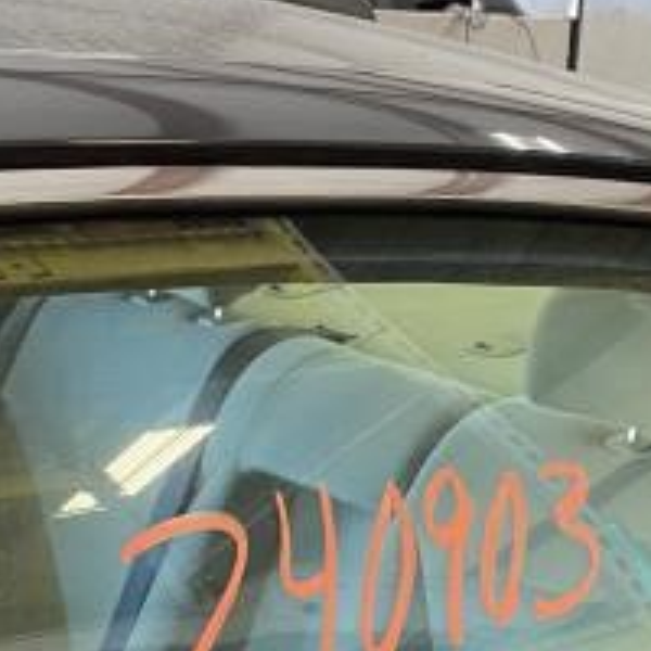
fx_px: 1957
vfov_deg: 18.7
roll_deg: -8.1
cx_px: 433
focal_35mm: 92
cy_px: 537
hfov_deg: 18.8
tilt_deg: -19.5
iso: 125
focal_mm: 4.25
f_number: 1.8
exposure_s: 1/73
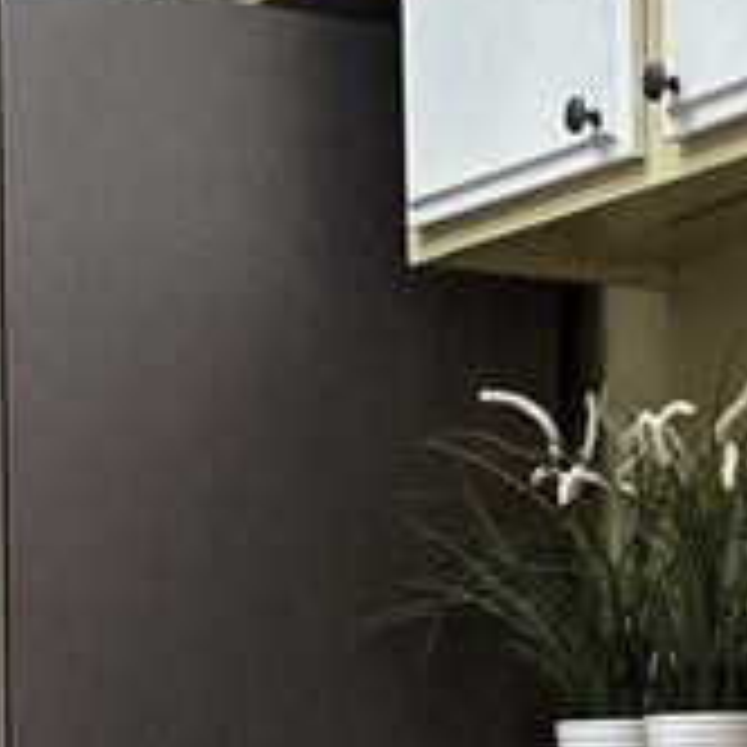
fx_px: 3198
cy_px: 904
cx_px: 680
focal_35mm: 131
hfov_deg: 13.2
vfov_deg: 13.0
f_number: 1.78
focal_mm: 6.76
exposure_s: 1/120
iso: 160
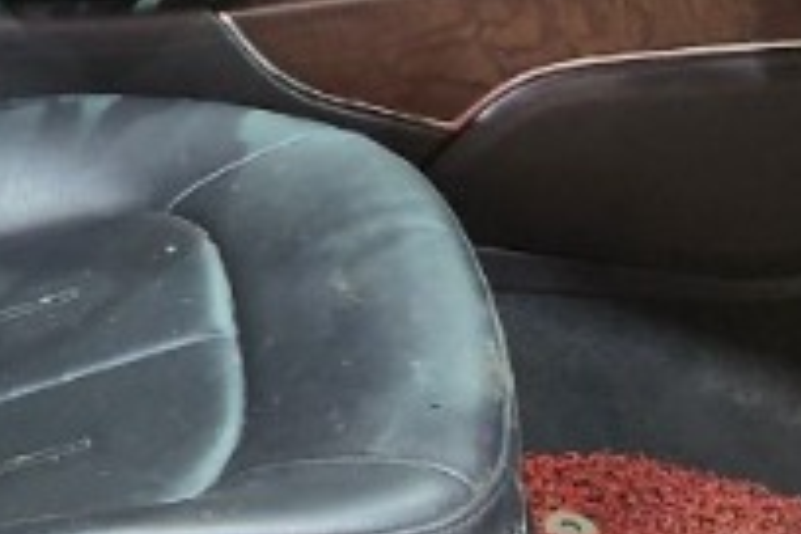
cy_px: 110
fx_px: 2670
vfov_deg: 11.4
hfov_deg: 16.6
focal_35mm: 120
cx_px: -35
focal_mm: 5.4
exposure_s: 1/120
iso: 200
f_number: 1.8
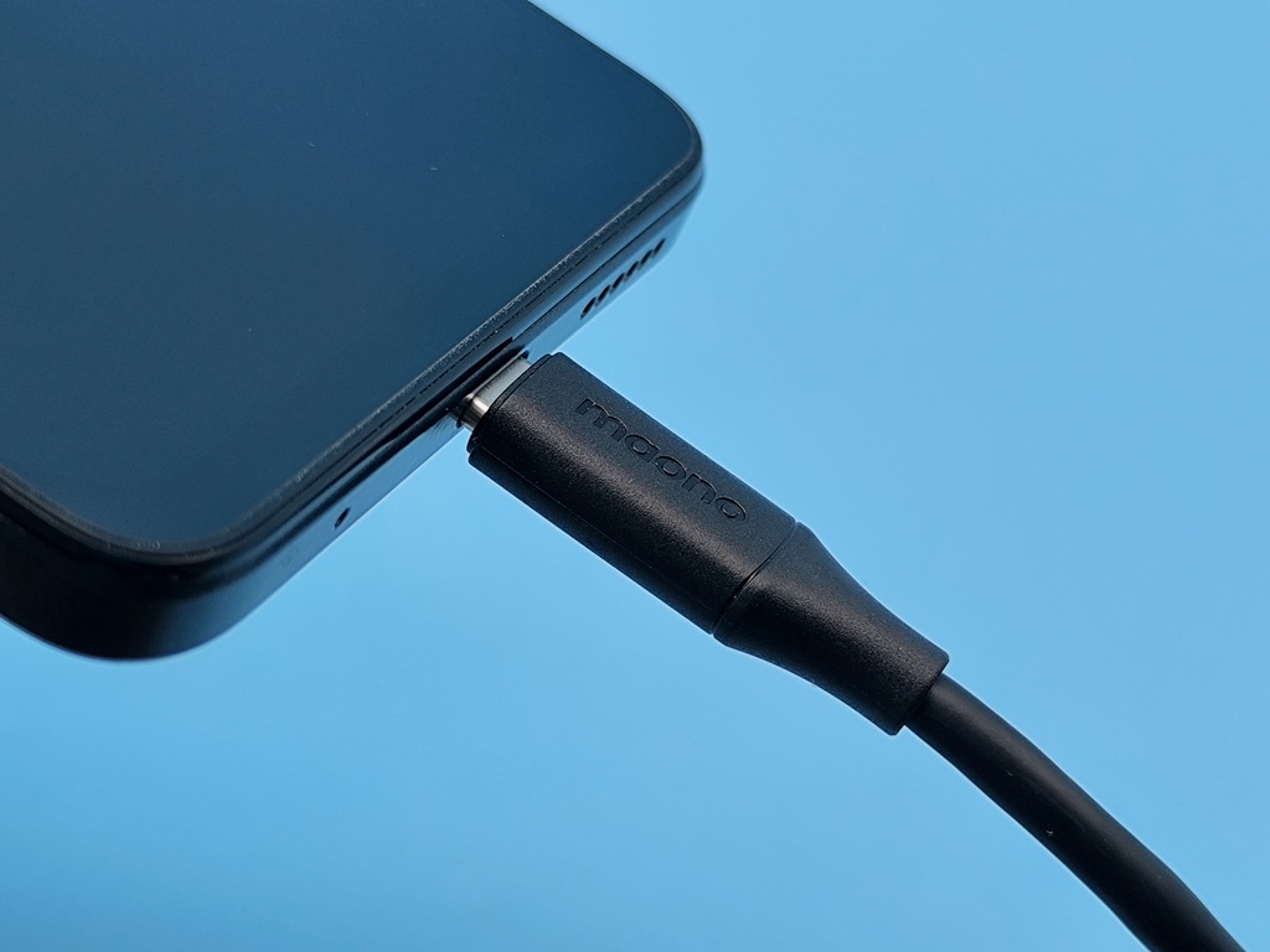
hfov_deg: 29.0
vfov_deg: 21.9
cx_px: 635
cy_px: 476
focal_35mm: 67
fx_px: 2458
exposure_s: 1/100
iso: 250
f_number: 1.65
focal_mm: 6.14
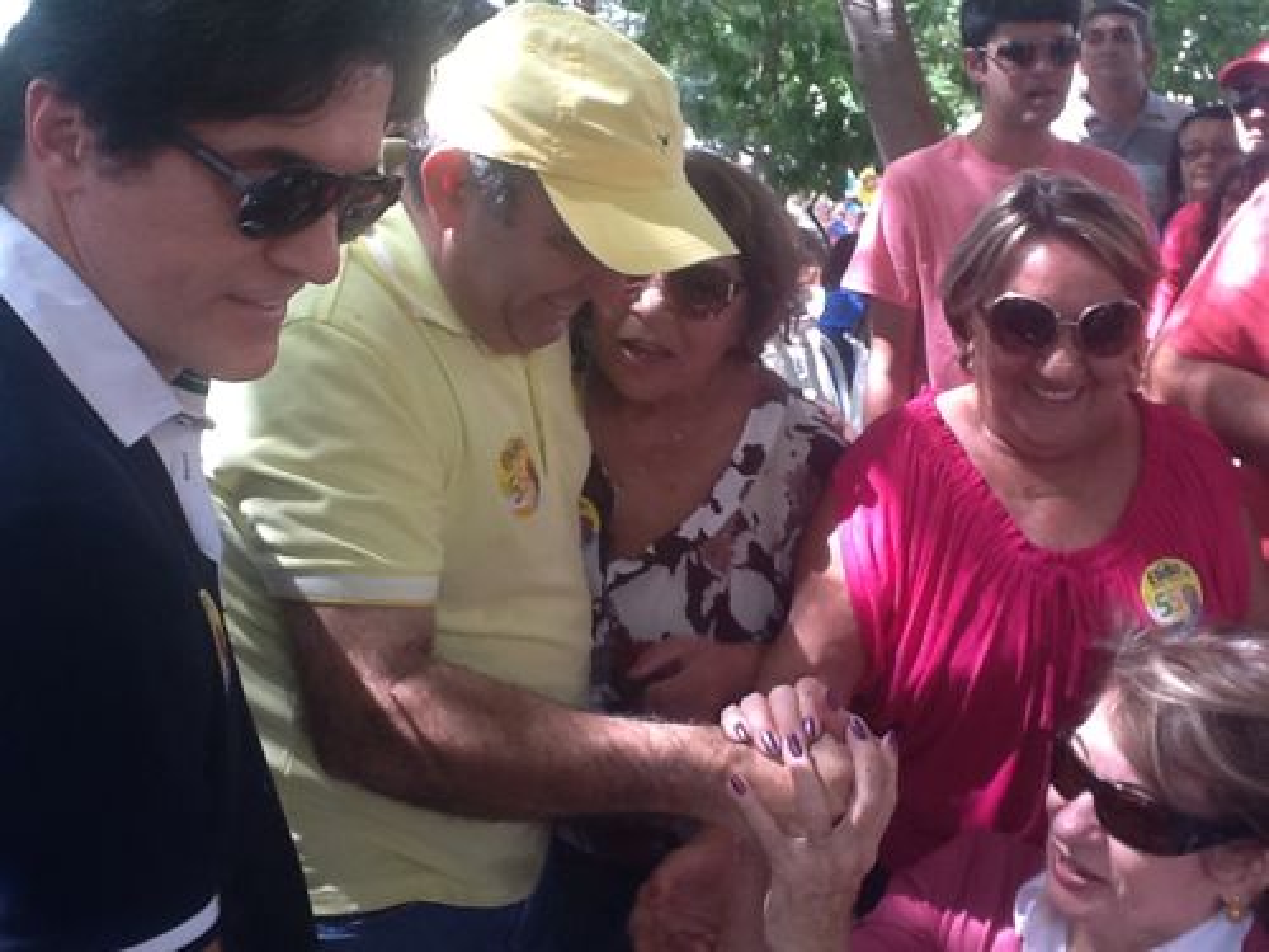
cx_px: 634
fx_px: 1686
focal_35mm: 46
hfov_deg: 41.2
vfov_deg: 31.5
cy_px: 476
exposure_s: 1/60
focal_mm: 2.03
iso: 50
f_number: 2.4
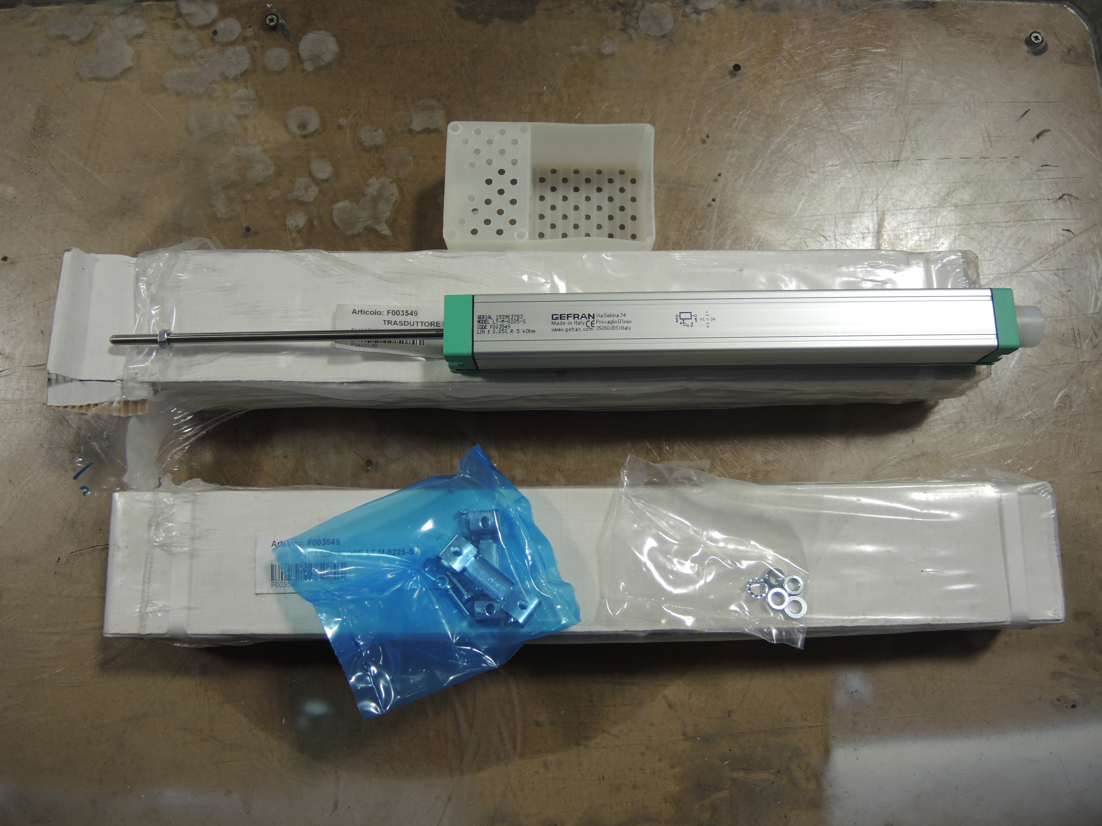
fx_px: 891
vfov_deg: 49.7
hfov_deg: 63.4
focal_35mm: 28
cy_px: 413
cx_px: 551
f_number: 2
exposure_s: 1/30
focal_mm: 6
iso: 110
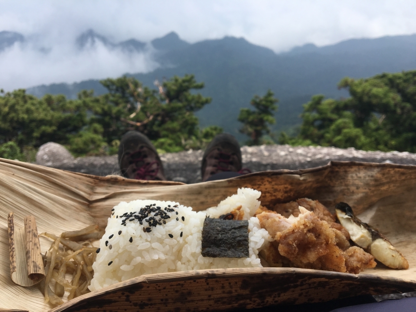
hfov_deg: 61.7
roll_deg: -3.9
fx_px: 349
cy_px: 156
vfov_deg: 48.2
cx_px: 208
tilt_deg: -25.0
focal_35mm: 29
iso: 25
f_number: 2.2
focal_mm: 4.15
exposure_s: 1/1832
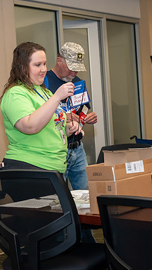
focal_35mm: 80
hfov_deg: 15.0
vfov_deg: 26.5
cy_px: 136
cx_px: 57
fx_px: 575
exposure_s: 1/160
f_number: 5.6
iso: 6400
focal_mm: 50
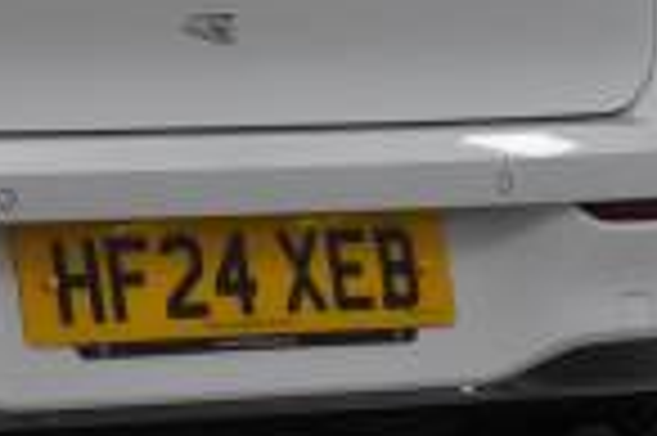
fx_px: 5162
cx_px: -626
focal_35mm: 283
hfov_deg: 7.0
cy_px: 139
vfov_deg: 4.8
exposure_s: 1/15
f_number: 9.5
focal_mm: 43
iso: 400
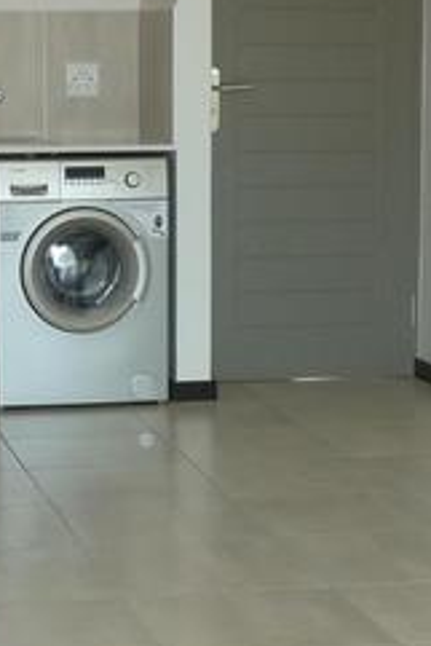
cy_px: 289
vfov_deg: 17.9
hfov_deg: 12.0
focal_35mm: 114
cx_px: 137
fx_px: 2044
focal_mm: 5.5
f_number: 2.8
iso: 100
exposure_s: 1/80
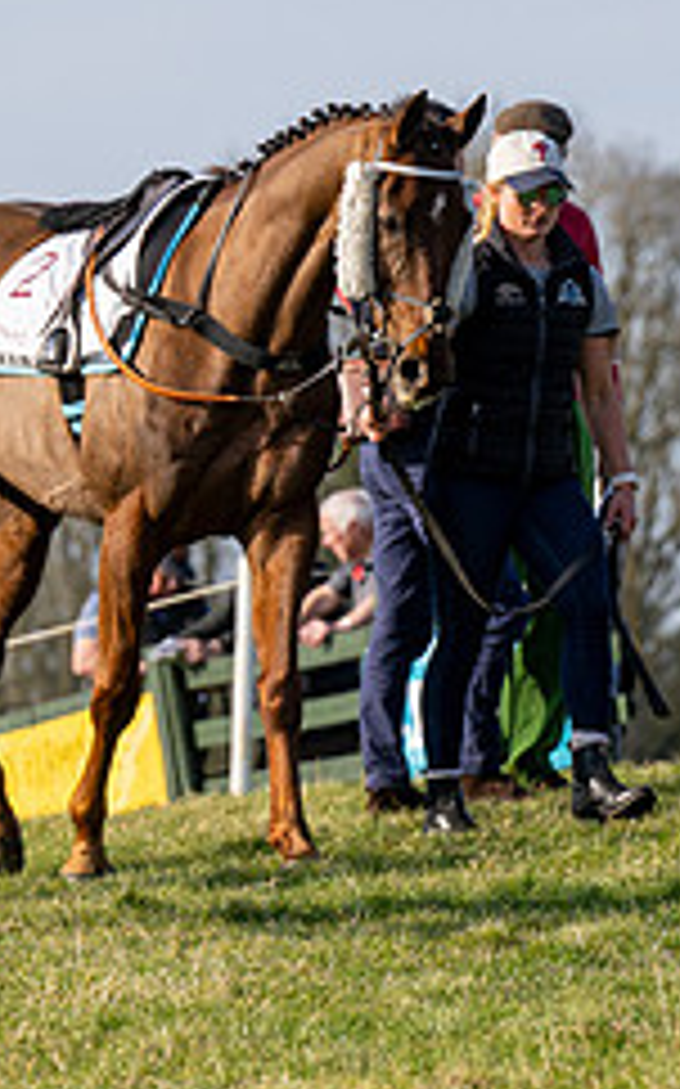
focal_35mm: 419
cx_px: -420
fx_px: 12439
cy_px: 207
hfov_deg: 3.1
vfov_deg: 5.0
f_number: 4.5
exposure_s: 1/2000
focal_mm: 130
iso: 200
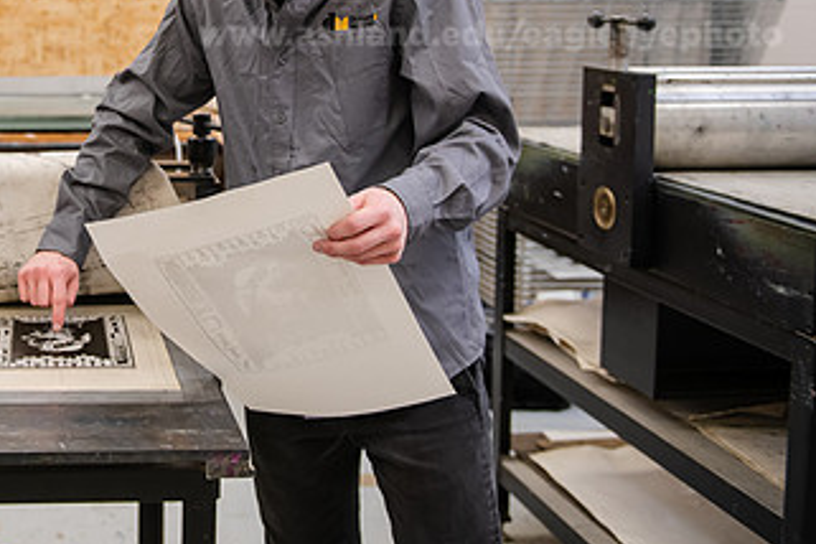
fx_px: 1269
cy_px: 88
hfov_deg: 33.8
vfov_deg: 23.7
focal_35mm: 56
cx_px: 84
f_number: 3.2
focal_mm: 31
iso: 640
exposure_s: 1/200
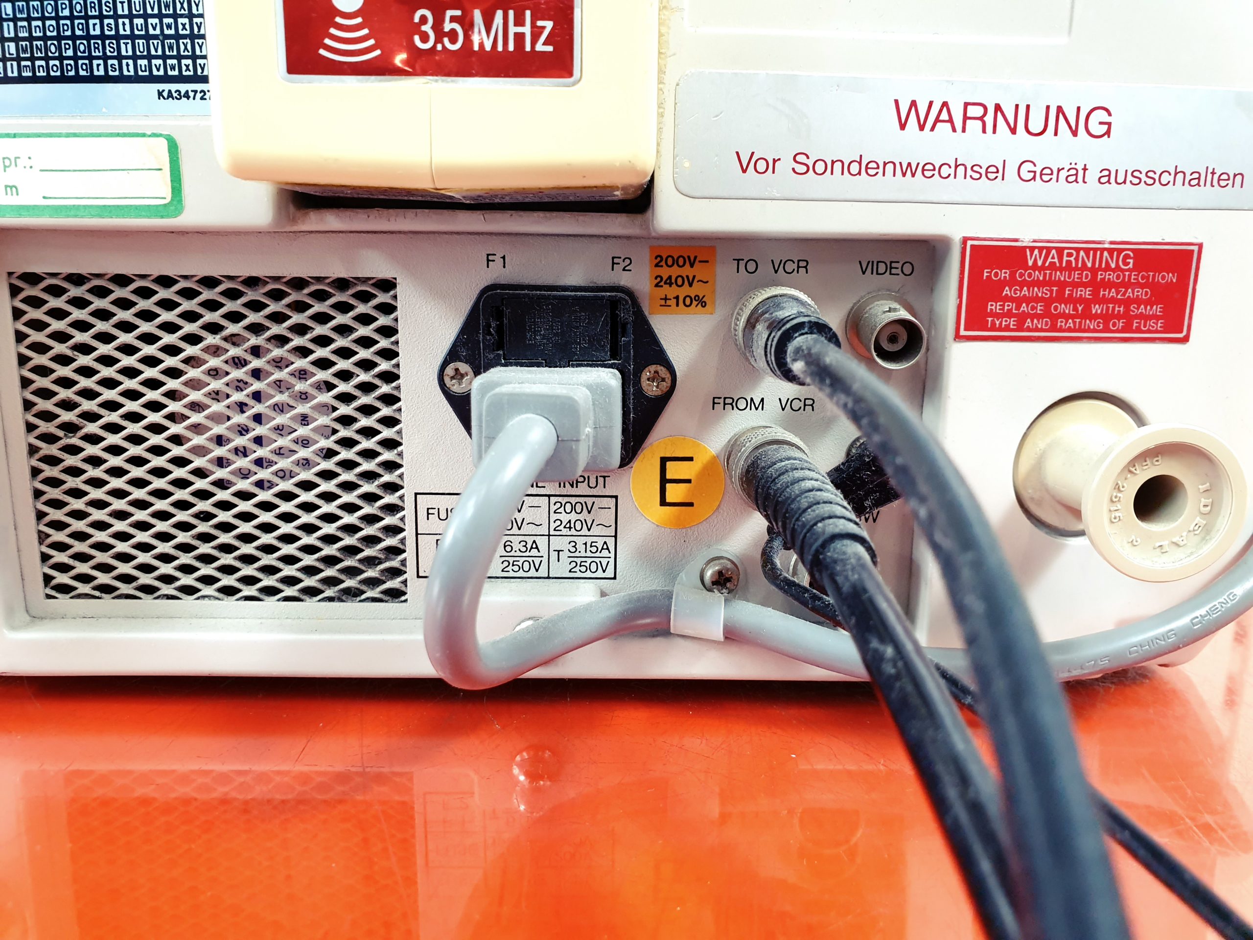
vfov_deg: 53.1
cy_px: 470
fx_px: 941
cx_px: 626
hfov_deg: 67.3
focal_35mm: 26
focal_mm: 4.3
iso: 250
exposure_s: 1/50
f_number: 2.4
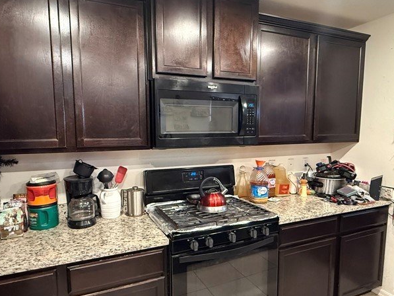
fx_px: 273
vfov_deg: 56.8
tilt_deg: -5.9
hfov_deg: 71.6
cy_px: 161
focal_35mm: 24
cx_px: 202
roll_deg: +0.3
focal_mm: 2.22
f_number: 2.2
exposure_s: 1/60
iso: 1000
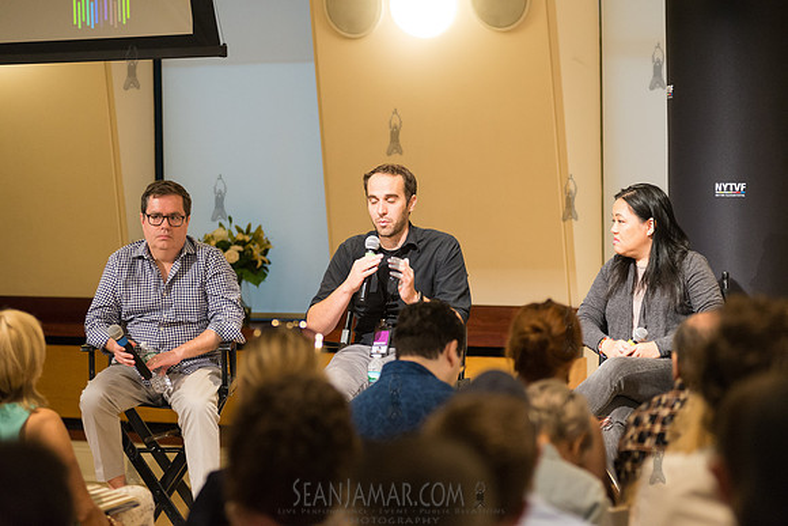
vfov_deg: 11.0
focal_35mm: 125
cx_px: 394
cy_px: 263
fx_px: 2737
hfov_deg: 16.4
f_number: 3.5
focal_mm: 125
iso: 3200
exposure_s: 1/320
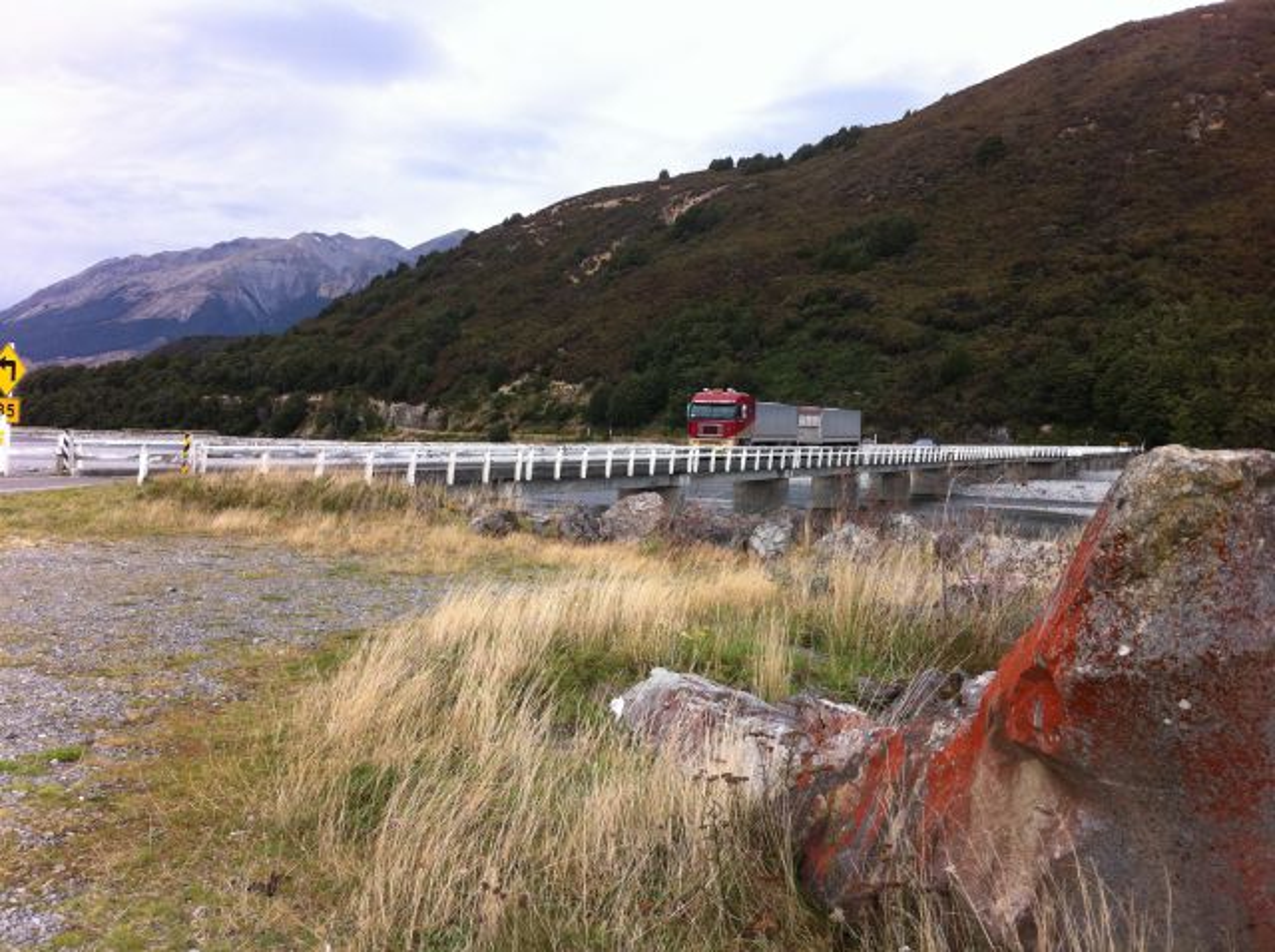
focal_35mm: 35
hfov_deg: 52.7
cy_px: 476
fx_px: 1287
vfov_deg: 40.6
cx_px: 638
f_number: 2.8
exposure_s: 1/372
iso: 80
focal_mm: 3.85
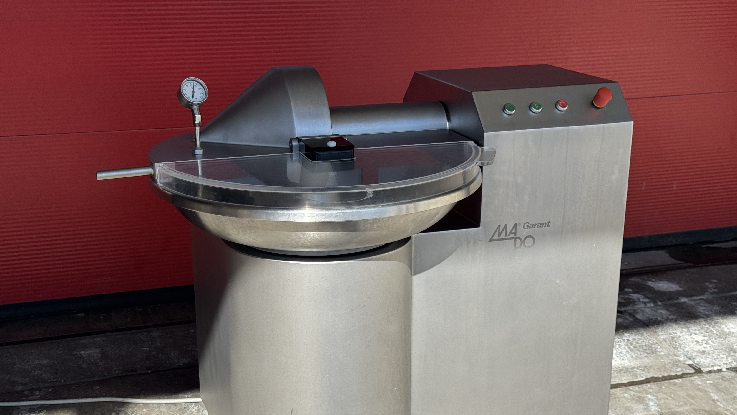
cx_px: 368
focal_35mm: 53
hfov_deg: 39.2
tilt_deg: -19.2
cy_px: 280
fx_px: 1036
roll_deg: -0.3
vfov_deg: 22.5
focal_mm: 6.76
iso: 64
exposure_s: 1/2415
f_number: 1.78
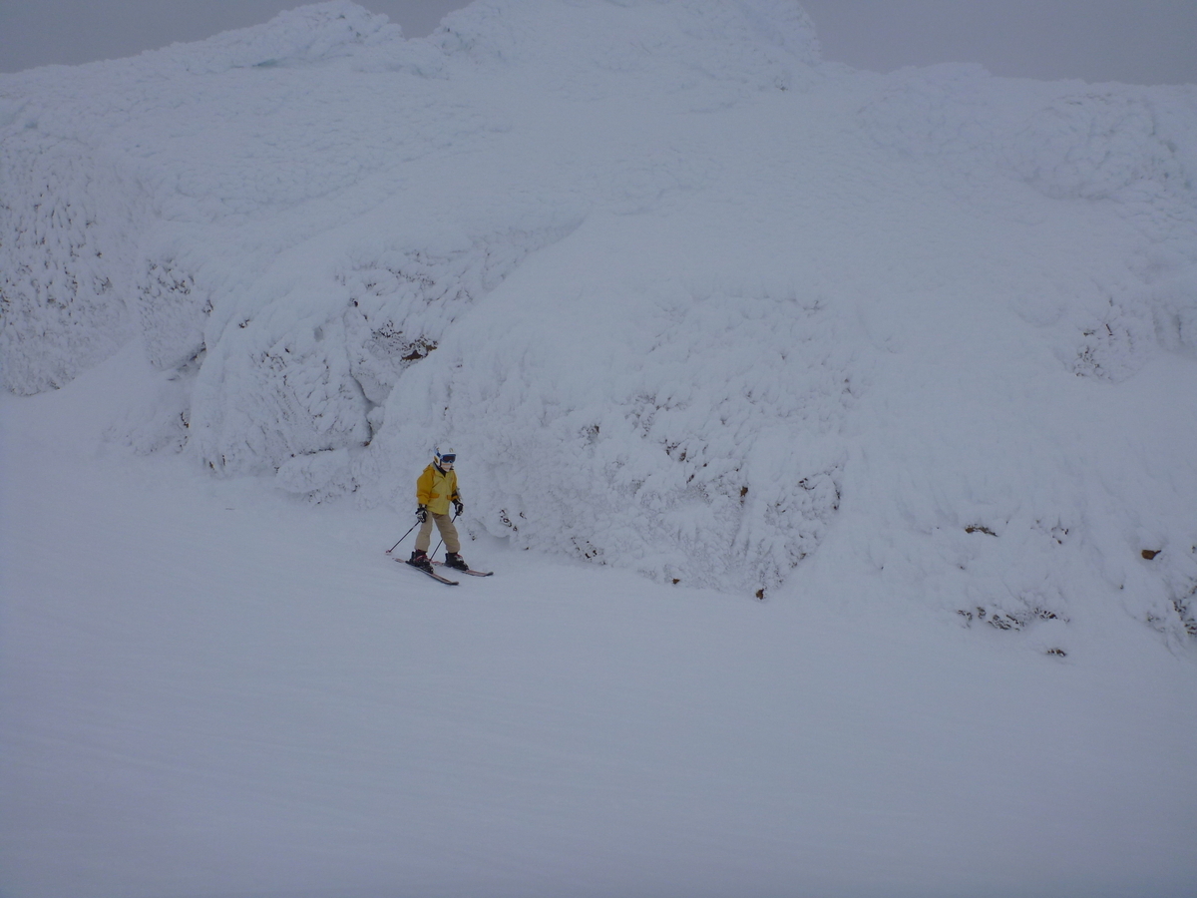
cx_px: 598
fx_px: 968
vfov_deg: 49.7
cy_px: 449
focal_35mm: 28
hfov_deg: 63.4
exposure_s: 1/200
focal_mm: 4.9
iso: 100
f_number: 10
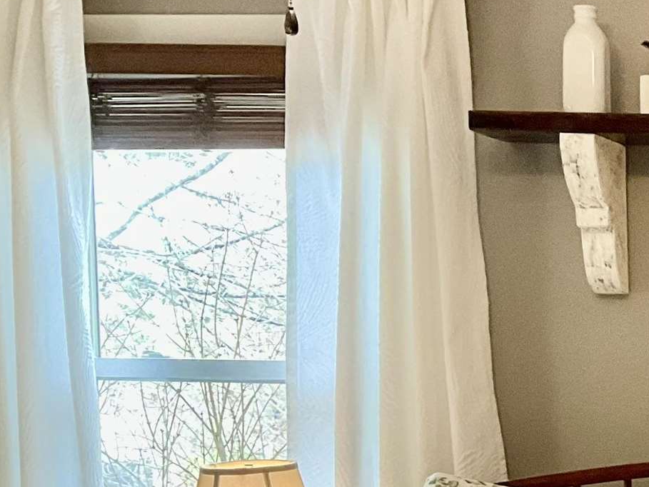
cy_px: 584
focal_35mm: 98
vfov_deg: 14.6
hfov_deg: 17.7
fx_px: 1838
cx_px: 999
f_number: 1.8
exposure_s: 1/60
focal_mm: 3
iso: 80
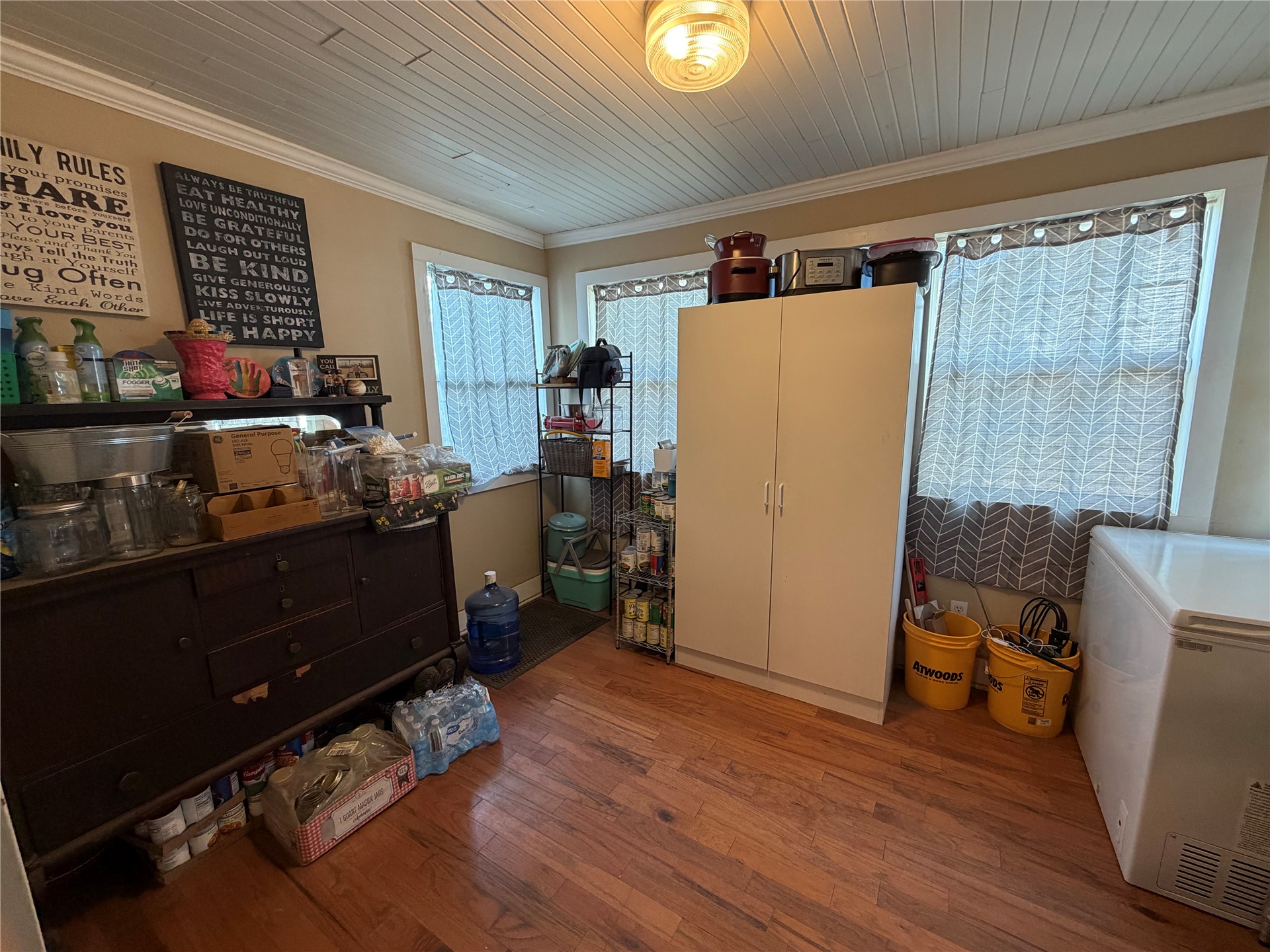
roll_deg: +1.3
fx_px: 514
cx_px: 635
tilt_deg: -9.6
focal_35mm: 14
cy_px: 476
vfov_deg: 85.7
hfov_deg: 102.1
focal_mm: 2.22
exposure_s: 1/60
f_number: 2.2
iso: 200
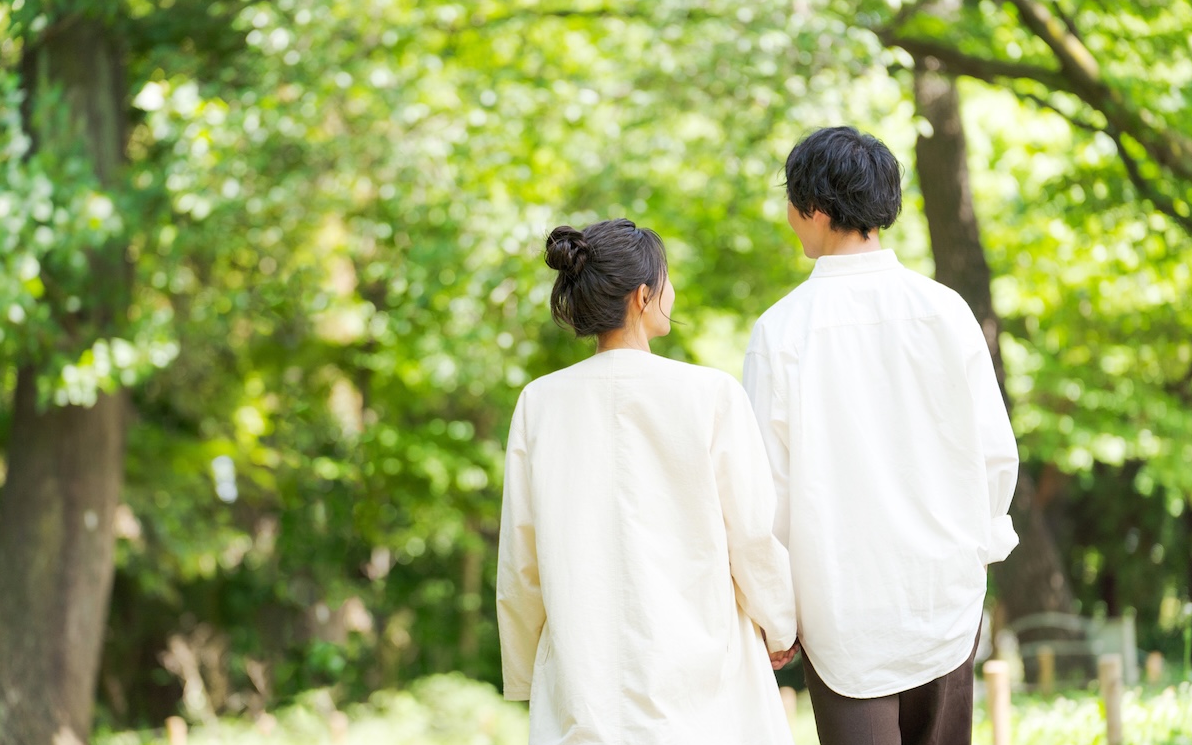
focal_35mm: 120
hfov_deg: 17.4
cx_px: 599
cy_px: 398
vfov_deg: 10.9
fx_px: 3898
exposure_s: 1/640
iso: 200
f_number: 3.2
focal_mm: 117
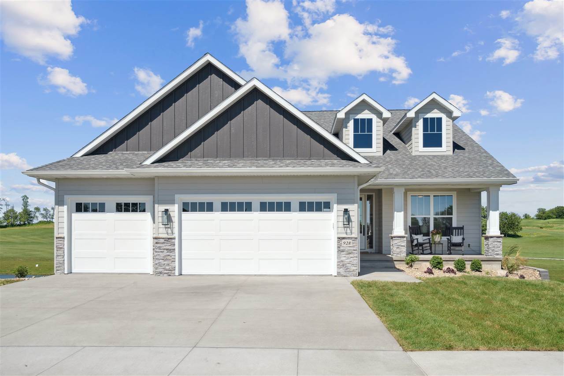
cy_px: 188
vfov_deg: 42.3
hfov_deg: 60.3
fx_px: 486
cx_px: 282
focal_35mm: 31
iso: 400
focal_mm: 31
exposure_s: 1/1250
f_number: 10
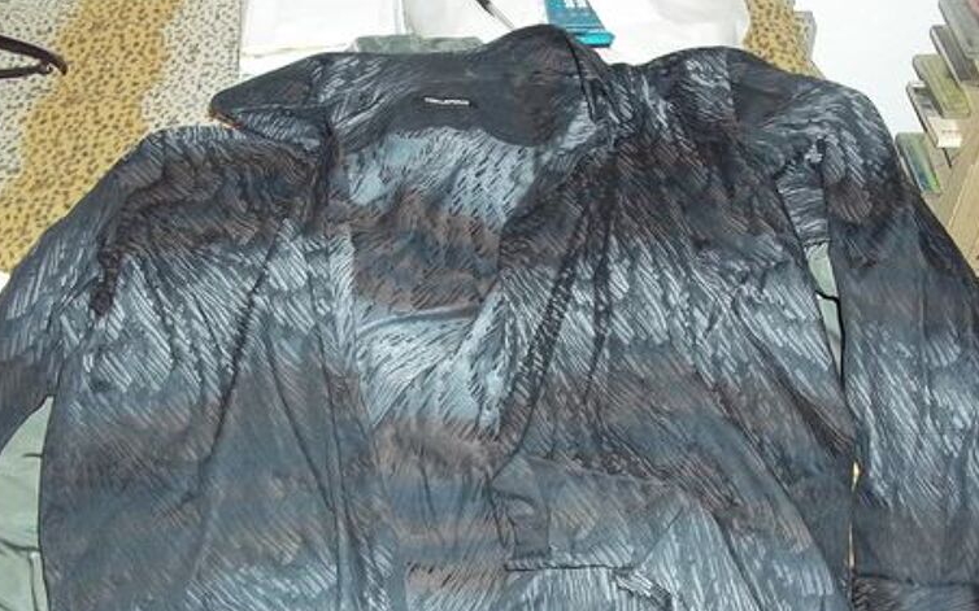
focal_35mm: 45
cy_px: 444
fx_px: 1200
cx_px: 488
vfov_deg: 28.2
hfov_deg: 44.4
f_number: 2.9
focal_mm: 5.7
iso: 160
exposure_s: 1/30
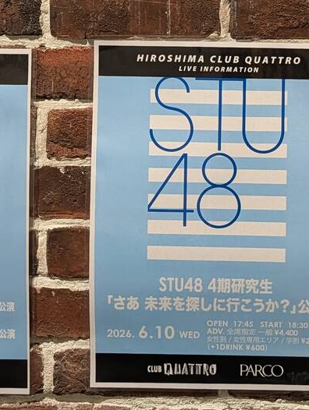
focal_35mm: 73
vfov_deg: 24.6
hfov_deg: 20.0
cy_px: -57
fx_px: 867
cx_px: 237
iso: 554
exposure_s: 1/99.7
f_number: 1.68
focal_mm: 6.9
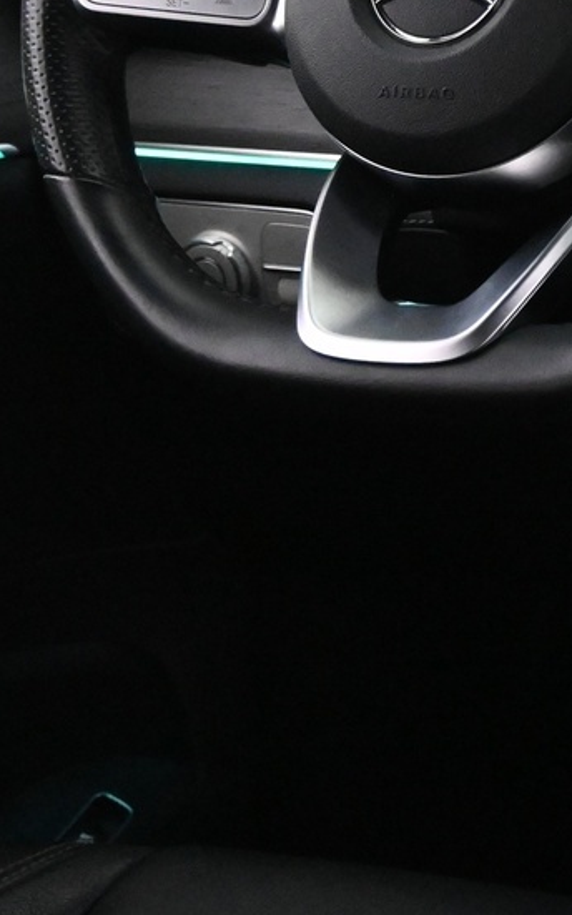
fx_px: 2580
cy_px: 45
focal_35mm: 104
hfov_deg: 12.1
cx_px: 840
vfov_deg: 19.6
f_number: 4.2
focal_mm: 23
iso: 6400
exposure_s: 1/40
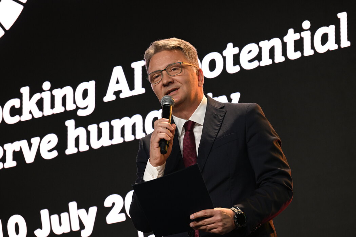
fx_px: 1681
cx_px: 178
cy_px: 118
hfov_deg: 12.1
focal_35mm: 170
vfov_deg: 8.1
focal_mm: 170
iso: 2500
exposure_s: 1/400
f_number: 4
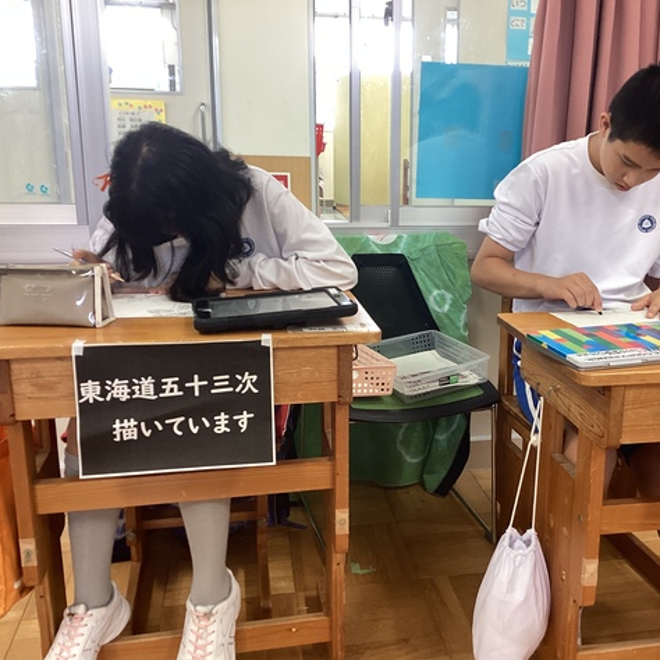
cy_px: 331
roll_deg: -3.2
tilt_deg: -15.2
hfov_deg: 44.5
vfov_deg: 44.9
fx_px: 798
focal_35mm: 37
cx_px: 419
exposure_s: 1/50
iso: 100
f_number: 2.4
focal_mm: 3.3
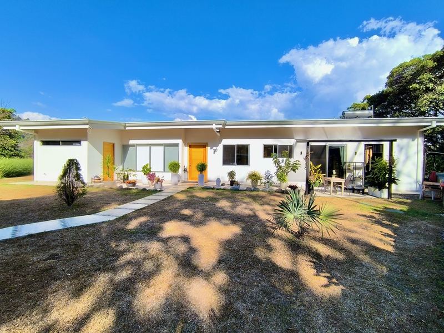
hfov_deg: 94.5
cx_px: 222
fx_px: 205
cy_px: 166
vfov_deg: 78.1
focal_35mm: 16
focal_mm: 1.65
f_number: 2.2
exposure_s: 1/1055
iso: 50
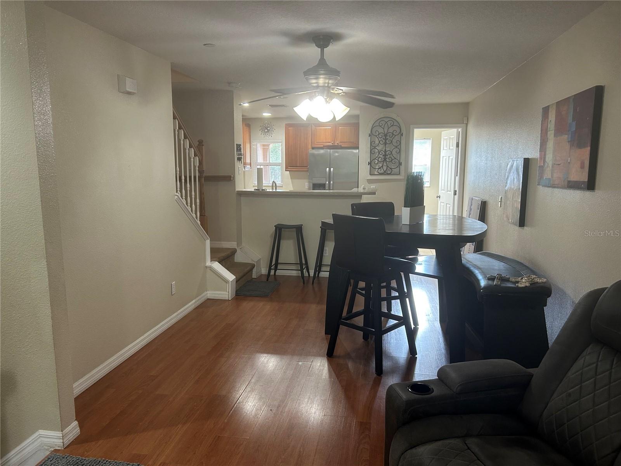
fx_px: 466
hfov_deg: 67.3
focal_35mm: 26
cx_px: 310
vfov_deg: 53.1
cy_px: 233
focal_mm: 5.7
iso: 125
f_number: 1.5
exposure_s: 1/60
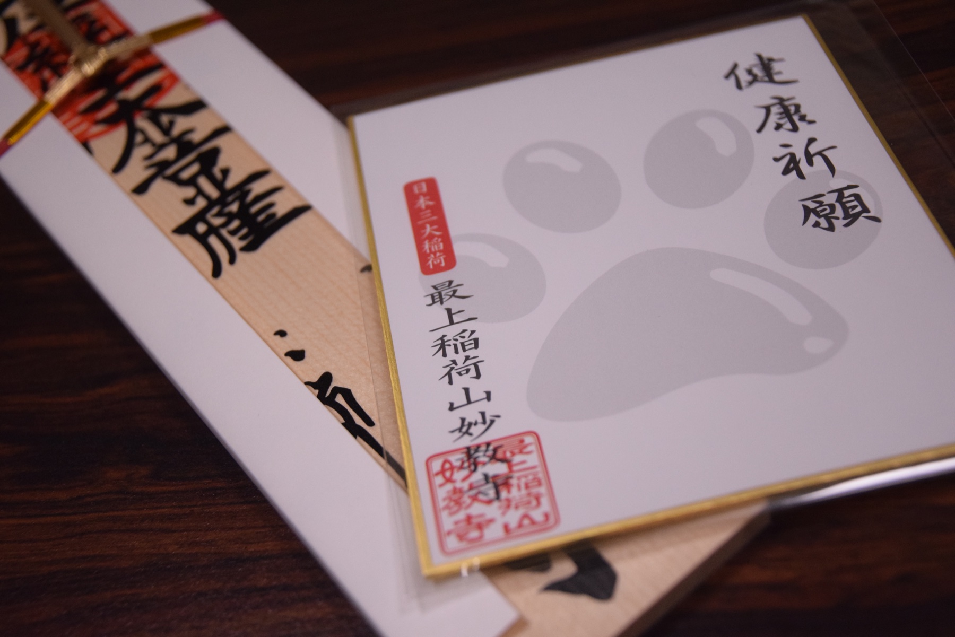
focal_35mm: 48
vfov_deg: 28.1
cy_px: 318
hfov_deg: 41.1
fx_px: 1274
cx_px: 478
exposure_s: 1/1250
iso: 2000
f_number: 3.2
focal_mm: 32
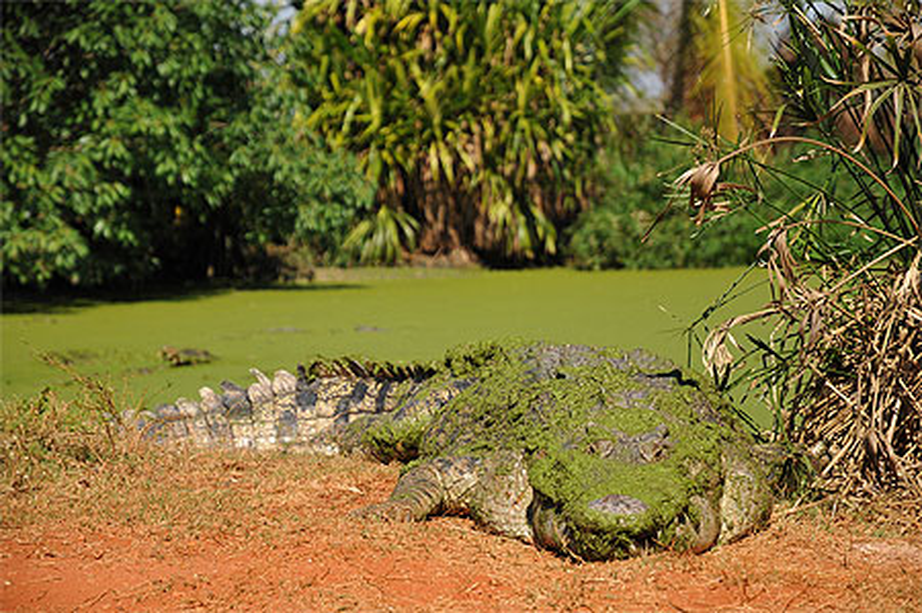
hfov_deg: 16.1
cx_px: 461
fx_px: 3262
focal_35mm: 128
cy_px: 306
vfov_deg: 10.7
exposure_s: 1/1250
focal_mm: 85
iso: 320
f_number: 5.6
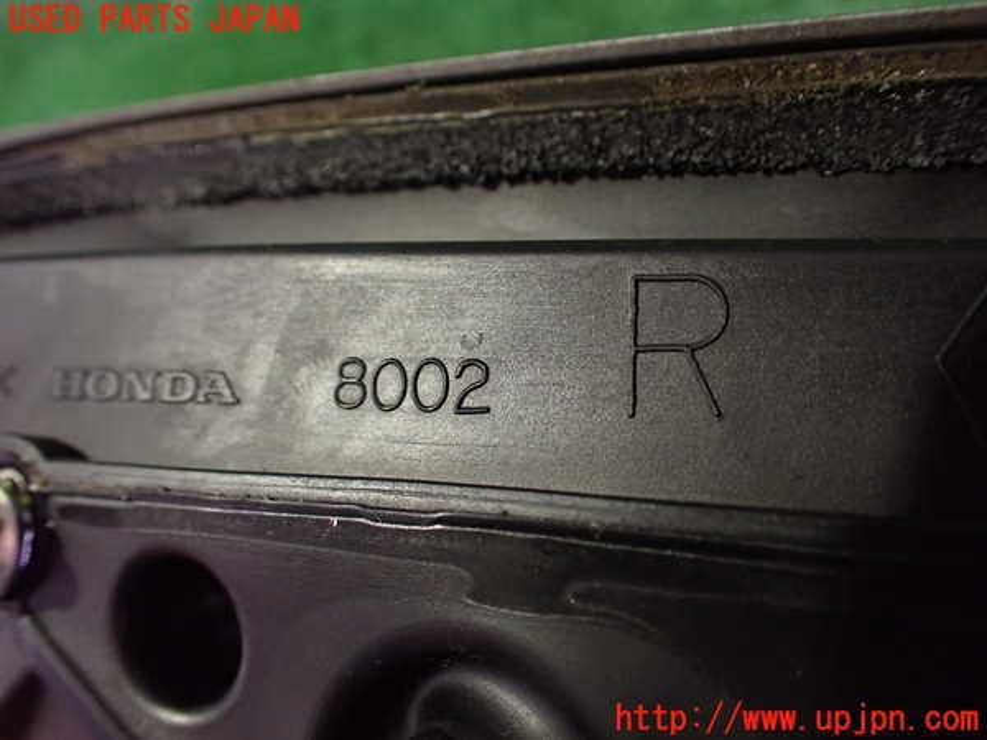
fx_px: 855
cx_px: 494
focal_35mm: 30
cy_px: 370
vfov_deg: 46.8
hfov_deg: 60.0
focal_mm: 5.4
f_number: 2.3
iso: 800
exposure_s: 1/30
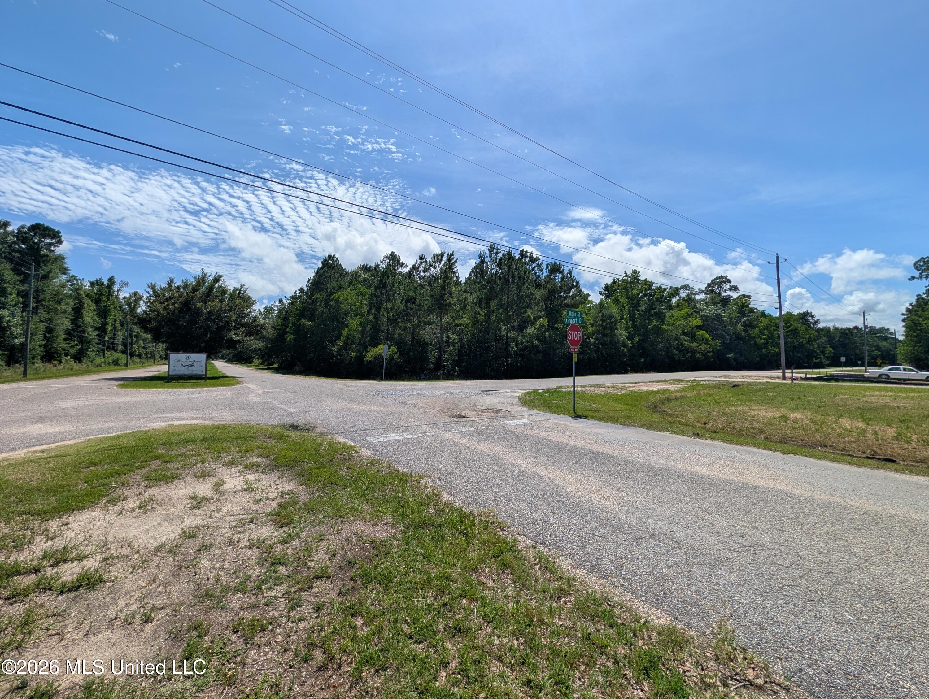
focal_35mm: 12
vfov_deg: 94.6
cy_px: 350
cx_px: 464
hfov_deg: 110.5
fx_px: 322
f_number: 1.7
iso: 54
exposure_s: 1/4878
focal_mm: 2.02
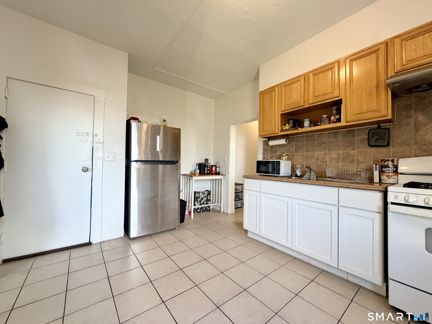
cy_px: 162
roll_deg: -1.5
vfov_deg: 85.7
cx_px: 216
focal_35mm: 14
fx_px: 175
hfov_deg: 102.1
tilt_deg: +0.7
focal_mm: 2.22
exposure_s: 1/60
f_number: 2.2
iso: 250
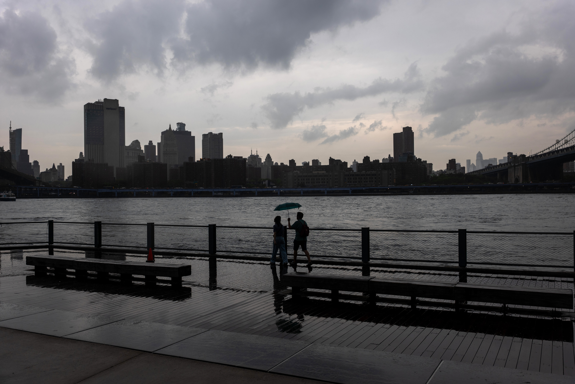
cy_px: 192
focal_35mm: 33
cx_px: 288
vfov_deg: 40.0
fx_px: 527
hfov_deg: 57.2
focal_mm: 33
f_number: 5
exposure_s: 1/400
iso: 200
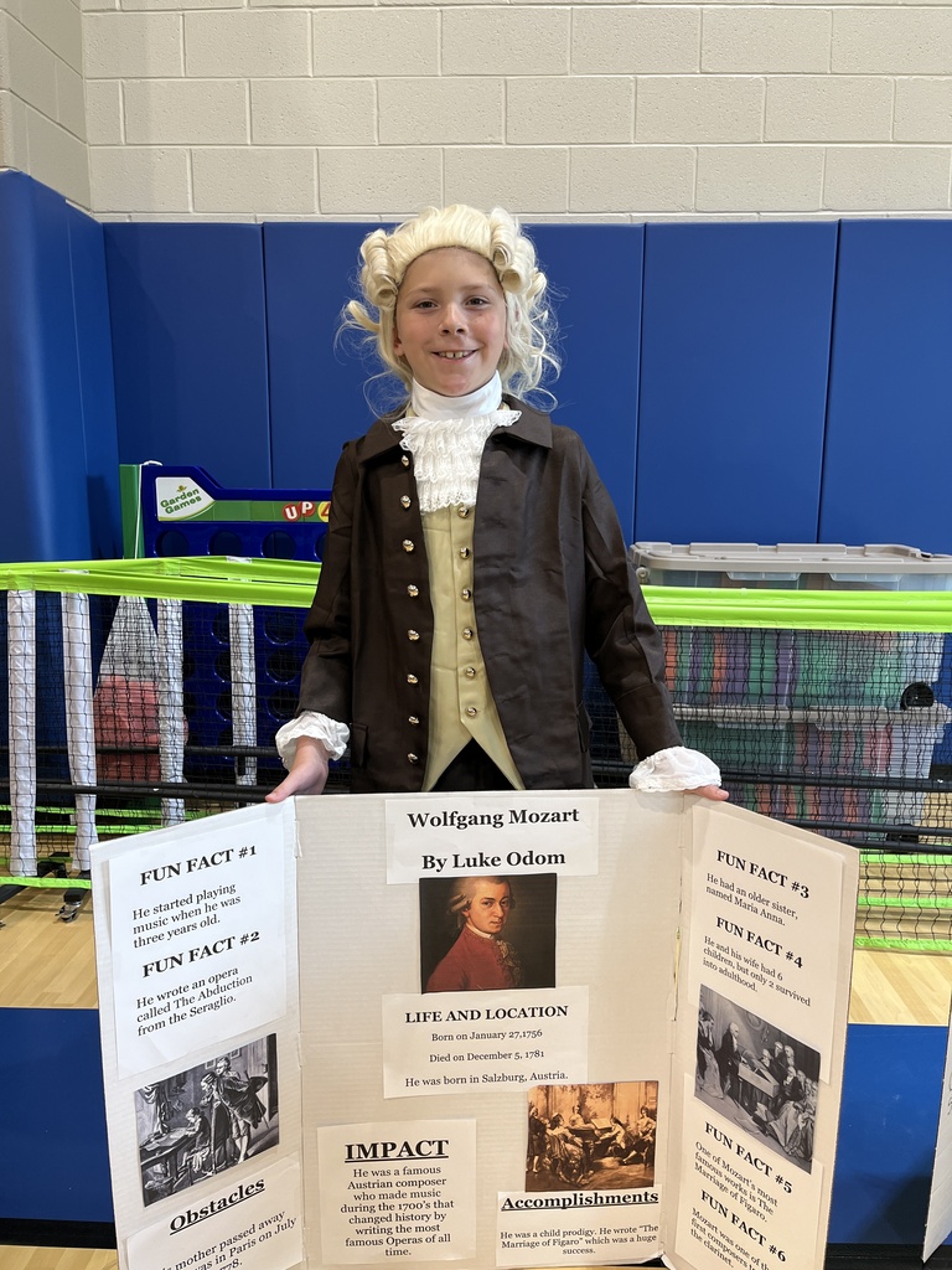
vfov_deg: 67.3
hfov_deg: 53.1
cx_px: 476
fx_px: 953
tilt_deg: -9.5
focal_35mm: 26
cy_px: 635
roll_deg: +0.2
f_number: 1.6
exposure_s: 1/120
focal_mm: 5.1
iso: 100
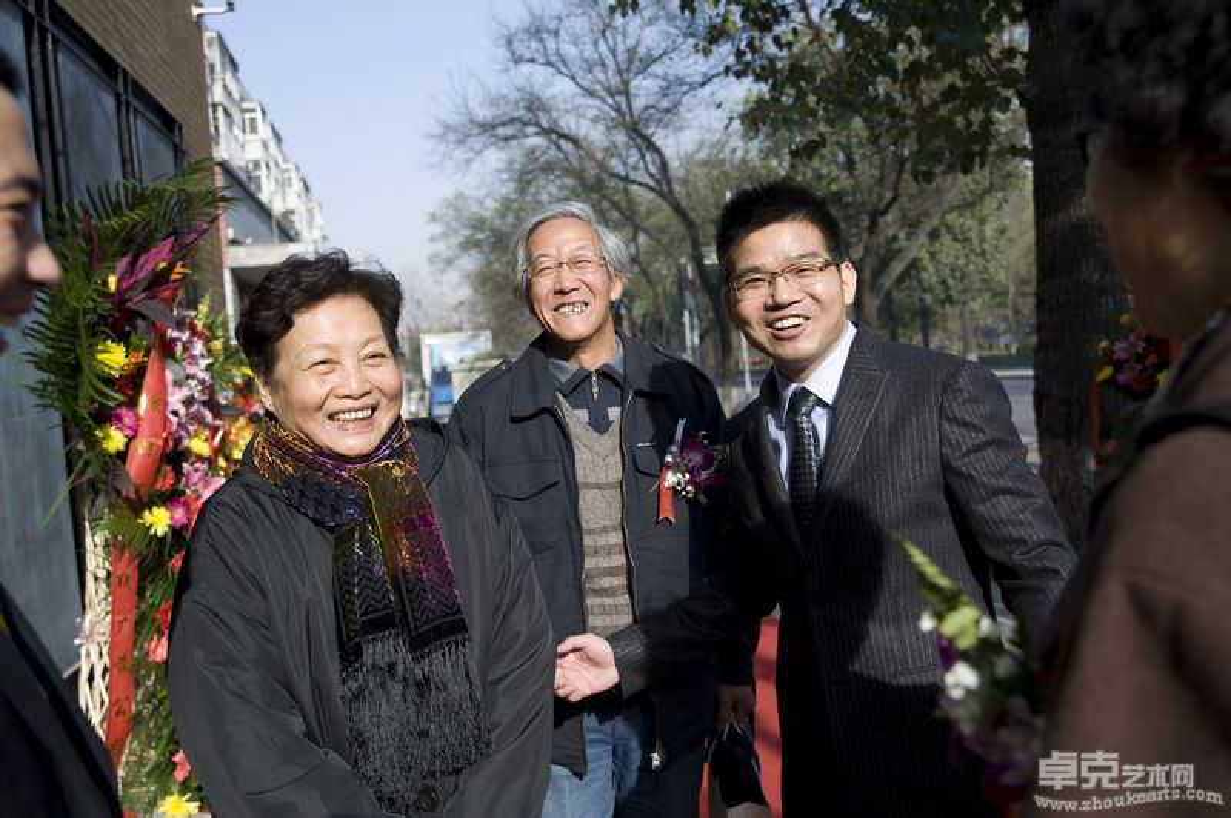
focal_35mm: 32
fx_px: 1093
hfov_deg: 58.8
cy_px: 409
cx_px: 616
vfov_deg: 41.0
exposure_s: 1/500
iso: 200
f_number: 4.5
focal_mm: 32
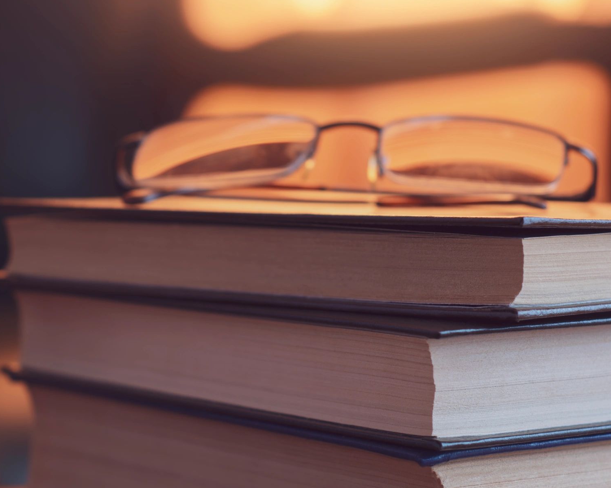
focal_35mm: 120
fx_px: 2170
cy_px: 298
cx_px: 225
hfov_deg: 16.0
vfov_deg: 12.8
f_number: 4
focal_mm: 50
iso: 100
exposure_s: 1/3
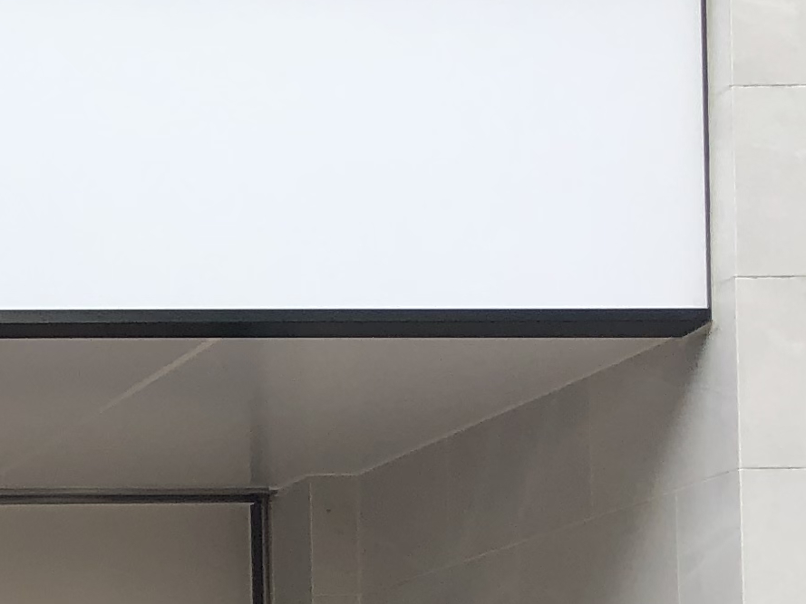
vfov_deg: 11.3
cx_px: -700
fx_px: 2957
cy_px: 867
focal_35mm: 127
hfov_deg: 13.7
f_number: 1.8
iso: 20
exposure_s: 1/277
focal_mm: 4
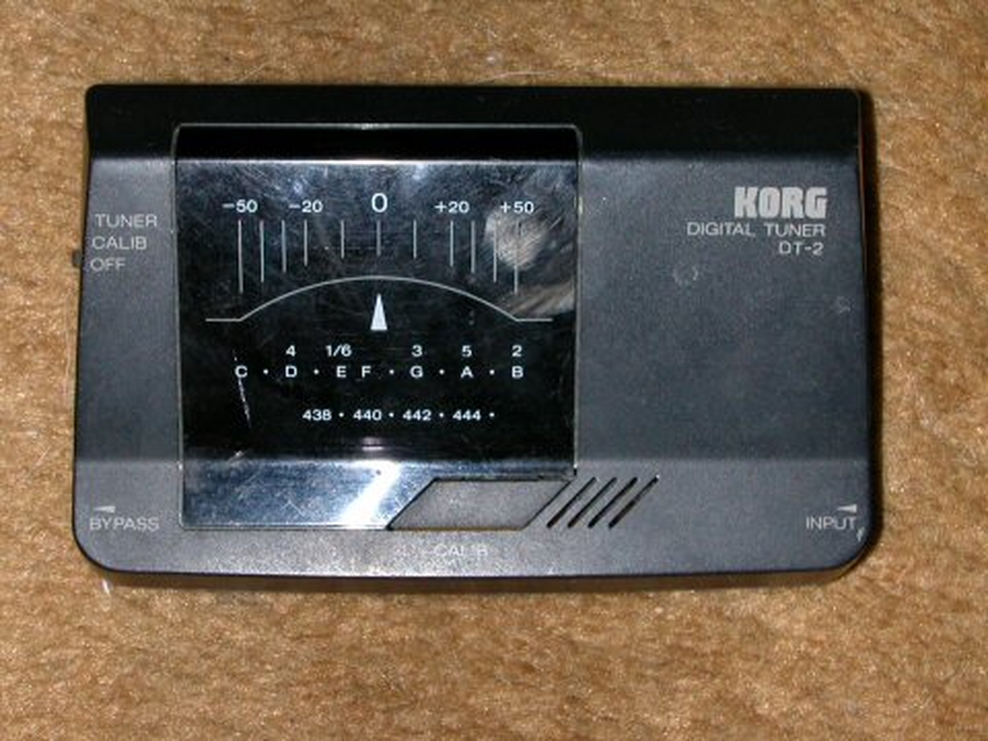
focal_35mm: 64
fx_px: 1827
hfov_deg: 30.3
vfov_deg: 22.9
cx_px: 494
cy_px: 370
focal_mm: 9.7
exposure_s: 1/59.9
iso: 100
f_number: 5.9
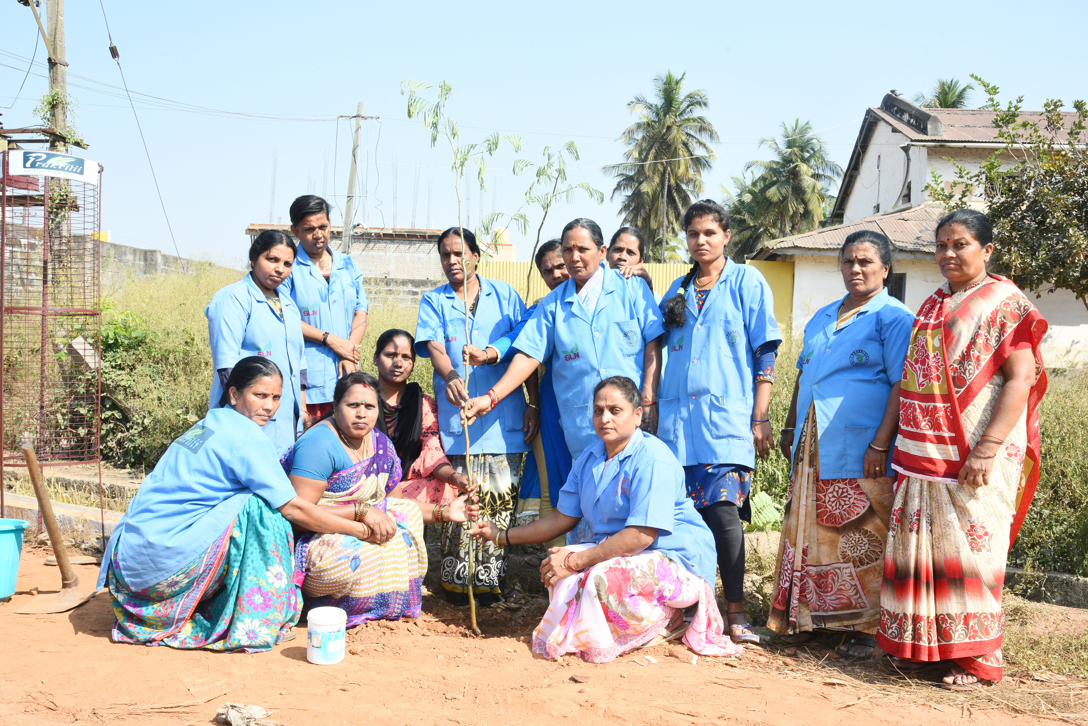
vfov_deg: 41.1
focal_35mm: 32
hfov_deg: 58.7
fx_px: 967
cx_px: 544
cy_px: 363
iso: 500
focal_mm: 32
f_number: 13
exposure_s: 1/125
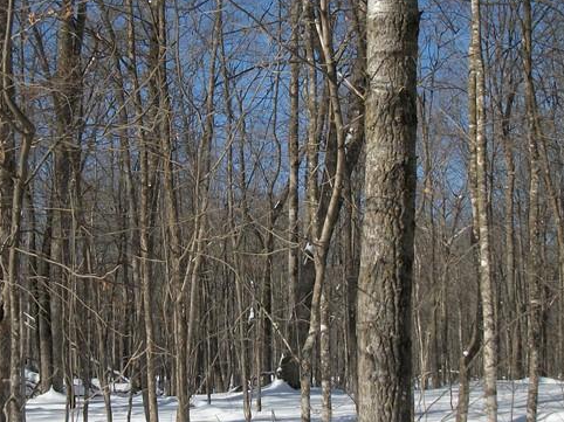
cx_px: 235
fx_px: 1107
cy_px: 264
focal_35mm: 68
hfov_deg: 28.5
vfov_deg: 21.5
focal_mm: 5.7
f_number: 8.8
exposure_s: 1/320
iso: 80
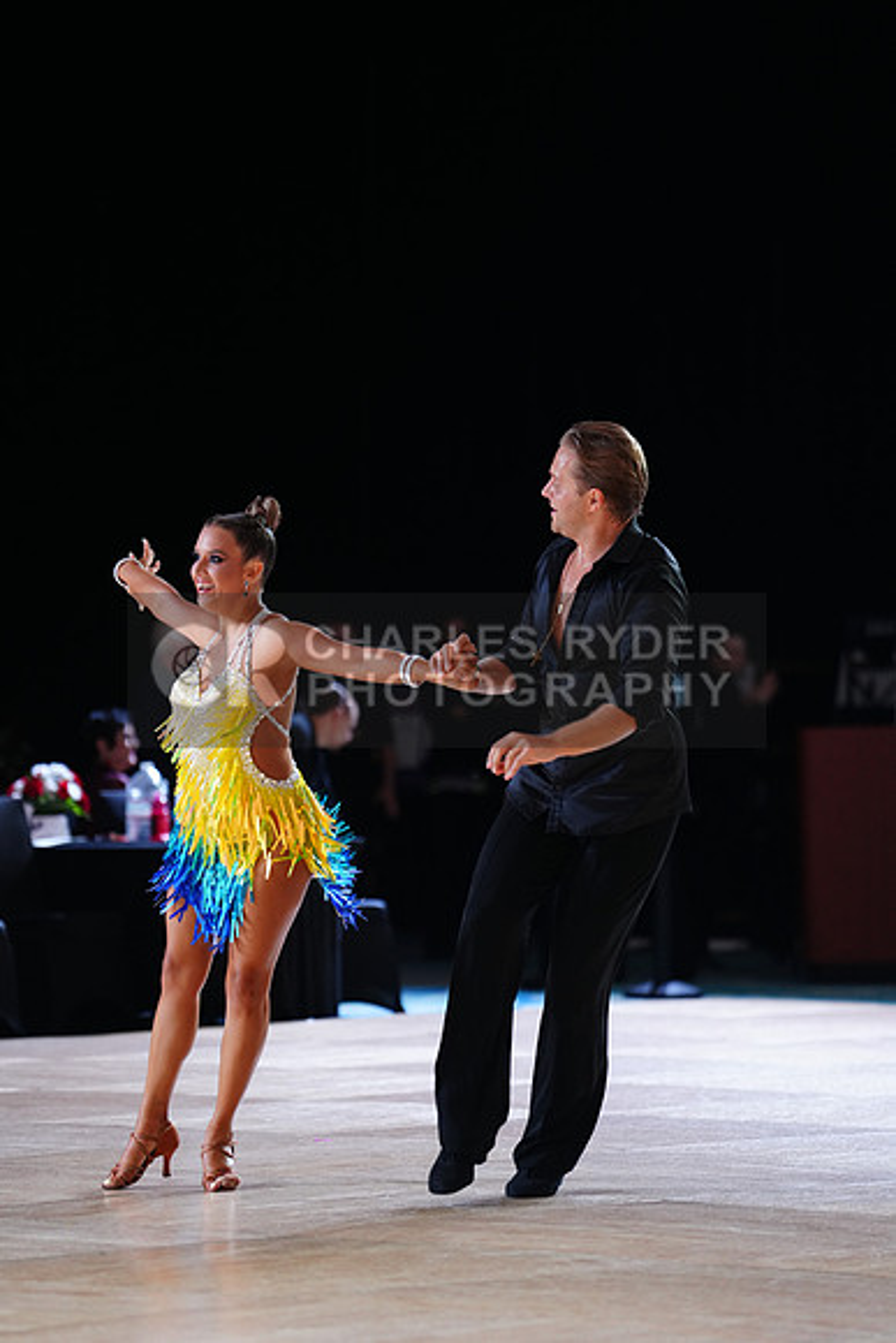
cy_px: 672
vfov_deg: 13.6
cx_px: 448
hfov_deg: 9.1
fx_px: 5634
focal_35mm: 151
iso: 1250
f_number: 2.8
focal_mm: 151
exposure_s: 1/400
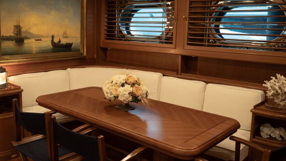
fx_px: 281
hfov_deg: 53.8
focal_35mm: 37
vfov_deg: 32.0
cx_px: 120
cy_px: 72
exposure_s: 1/25
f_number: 3.5
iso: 800
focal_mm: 28
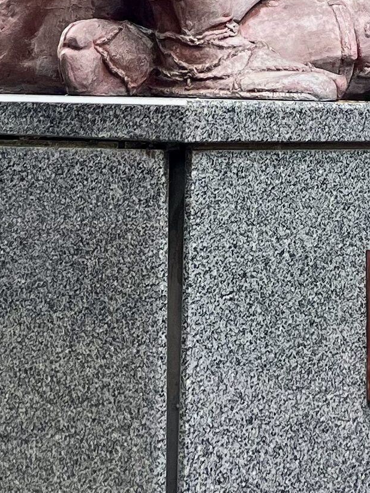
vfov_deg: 23.0
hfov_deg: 19.6
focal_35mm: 75
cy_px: -157
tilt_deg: +17.1
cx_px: 176
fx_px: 1068
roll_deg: -0.5
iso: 50
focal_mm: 5.1
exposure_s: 1/615
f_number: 1.6
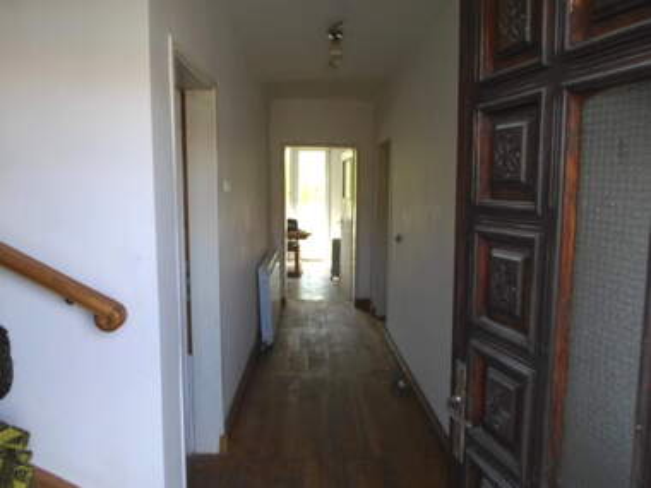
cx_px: 326
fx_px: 470
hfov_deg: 69.4
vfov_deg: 54.9
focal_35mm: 25
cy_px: 244
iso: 80
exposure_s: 1/60
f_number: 2.5
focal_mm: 4.5
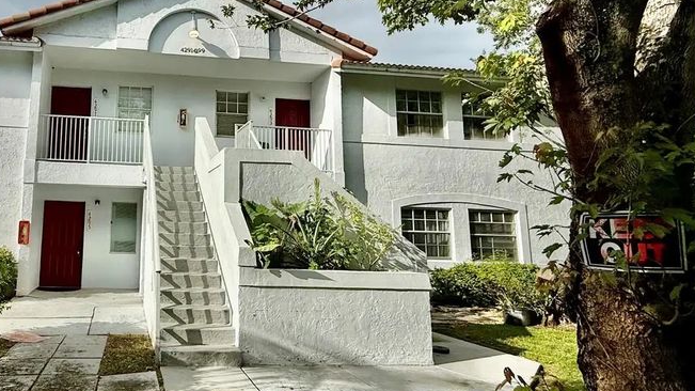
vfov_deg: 47.6
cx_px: 177
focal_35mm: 24
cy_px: 184
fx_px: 442
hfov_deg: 71.3
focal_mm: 2.22
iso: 40
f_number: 2.2
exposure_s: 1/6173
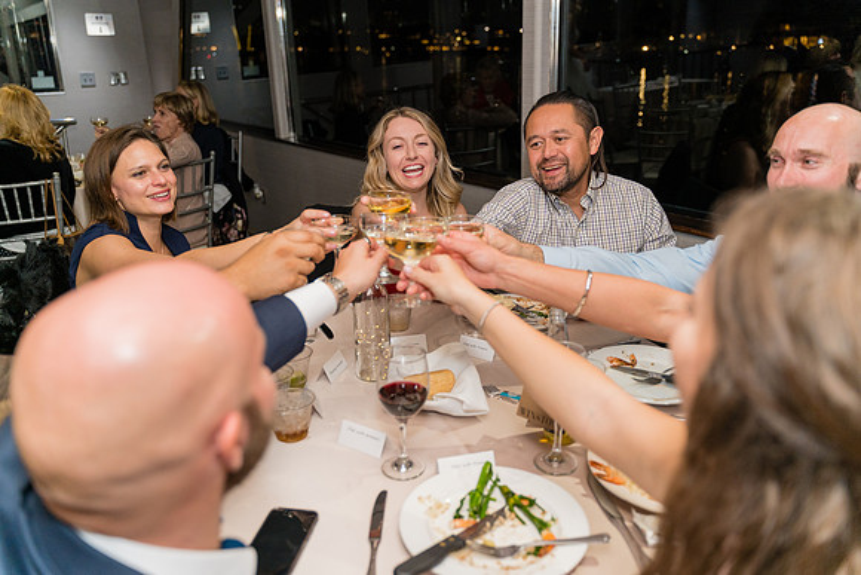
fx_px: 694
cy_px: 288
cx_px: 430
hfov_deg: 63.6
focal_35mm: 29
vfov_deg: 45.0
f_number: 2.8
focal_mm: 29
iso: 1000
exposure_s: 1/250
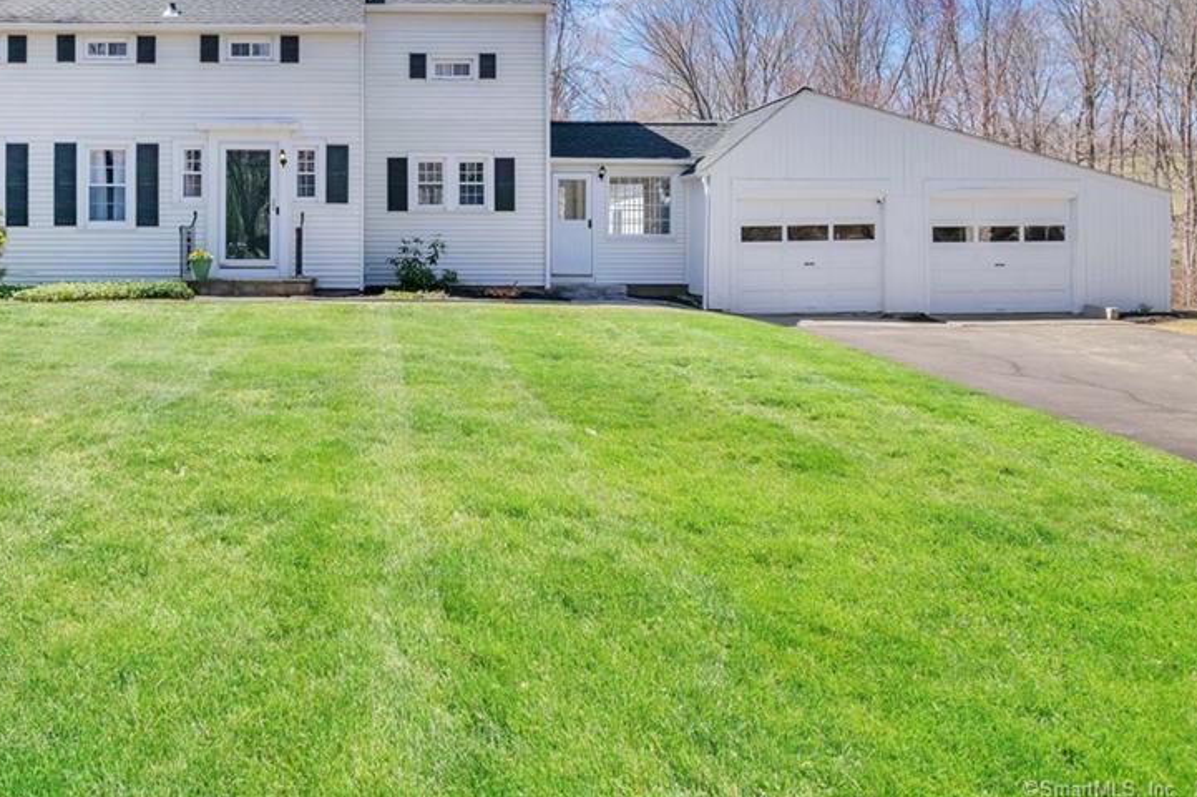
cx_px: 398
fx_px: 921
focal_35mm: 28
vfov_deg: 45.7
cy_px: 237
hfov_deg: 64.3
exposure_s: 1/400
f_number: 11
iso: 400
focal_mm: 13
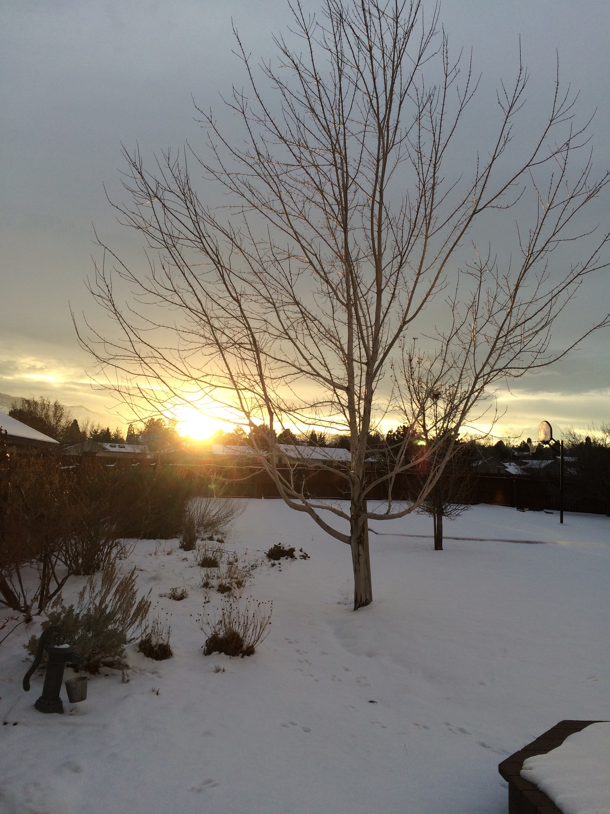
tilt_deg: +3.9
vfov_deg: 61.7
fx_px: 681
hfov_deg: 48.2
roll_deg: -0.8
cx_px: 305
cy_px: 407
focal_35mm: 29
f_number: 2.2
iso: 32
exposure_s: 1/662
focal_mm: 4.15
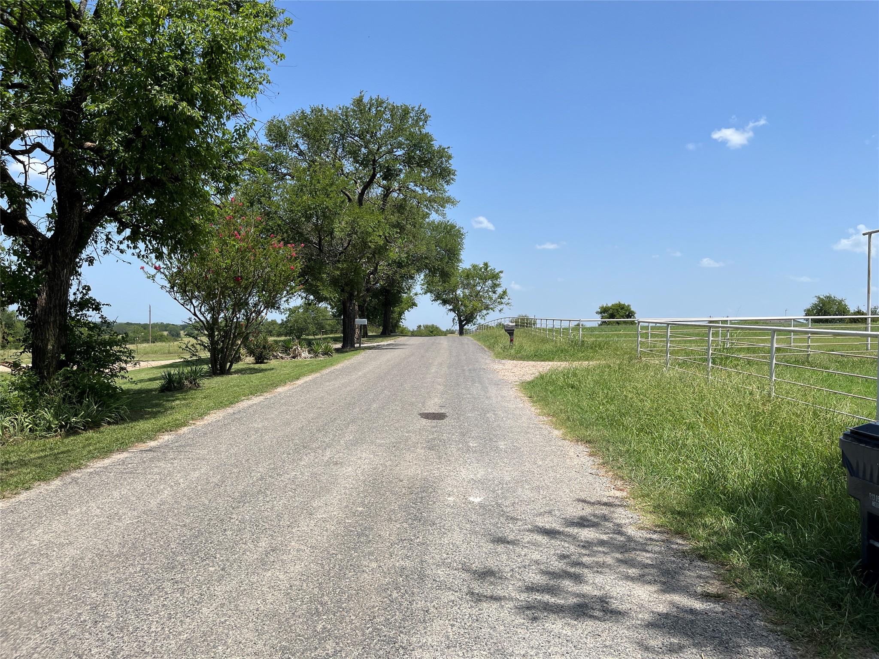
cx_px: 440
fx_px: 660
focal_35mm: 26
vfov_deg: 53.1
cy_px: 330
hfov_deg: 67.3
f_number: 1.6
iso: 50
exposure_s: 1/3745
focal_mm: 5.1
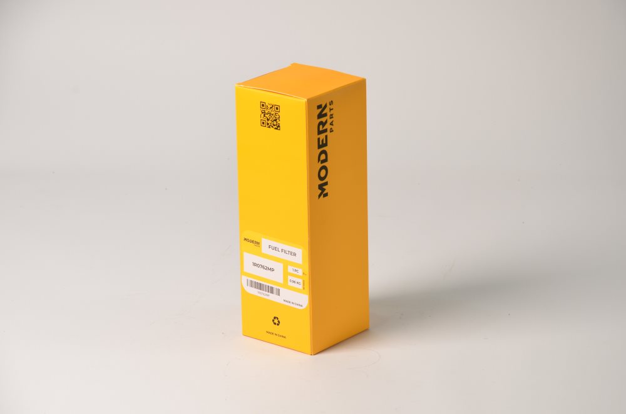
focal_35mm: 158
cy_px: 207
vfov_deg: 8.7
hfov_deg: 13.1
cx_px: 313
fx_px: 2733
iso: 100
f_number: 8
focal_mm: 105
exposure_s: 1/13
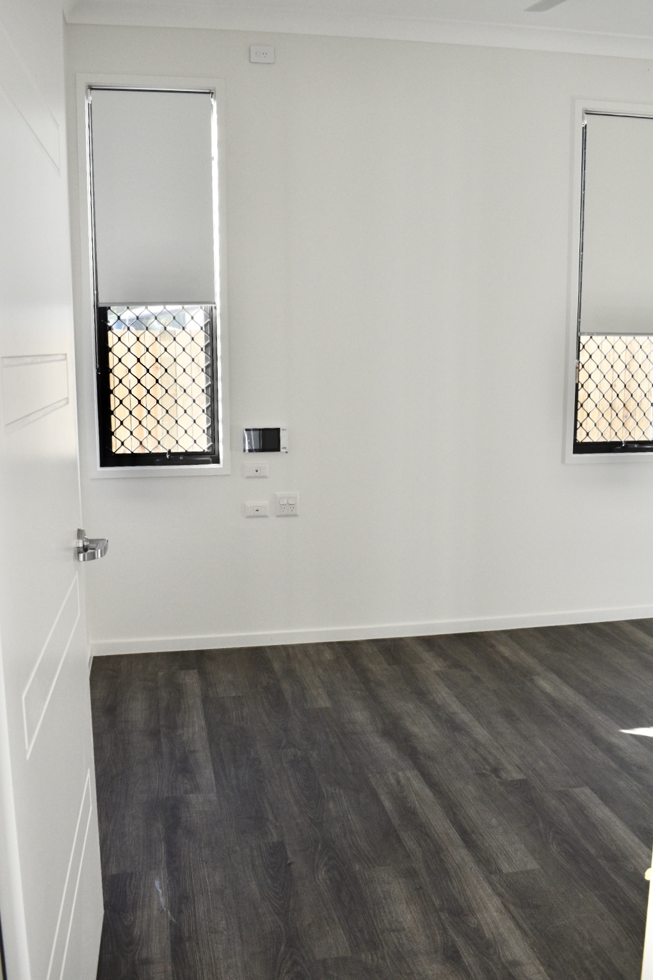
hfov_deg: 43.6
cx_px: 326
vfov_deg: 61.9
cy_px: 490
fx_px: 816
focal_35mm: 30
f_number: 5.6
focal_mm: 20
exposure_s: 1/125
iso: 400
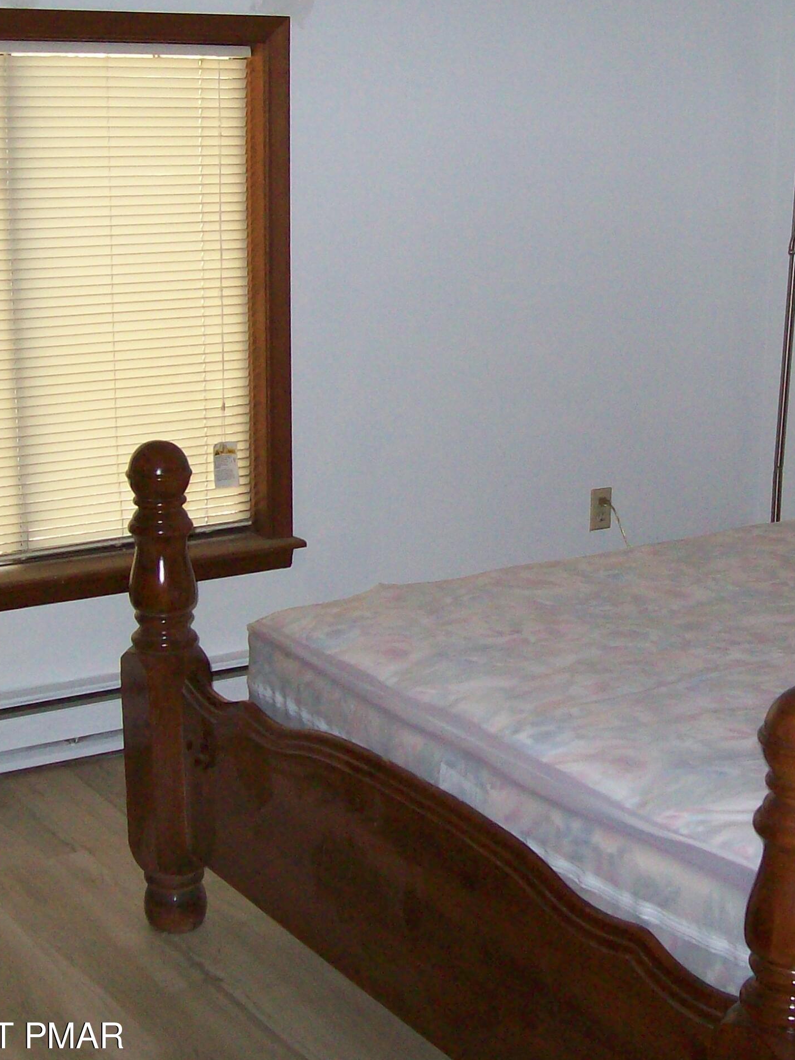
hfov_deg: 25.5
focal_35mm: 57
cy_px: 464
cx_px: 529
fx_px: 1746
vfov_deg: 33.7
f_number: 2.7
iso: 200
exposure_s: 1/64
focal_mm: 6
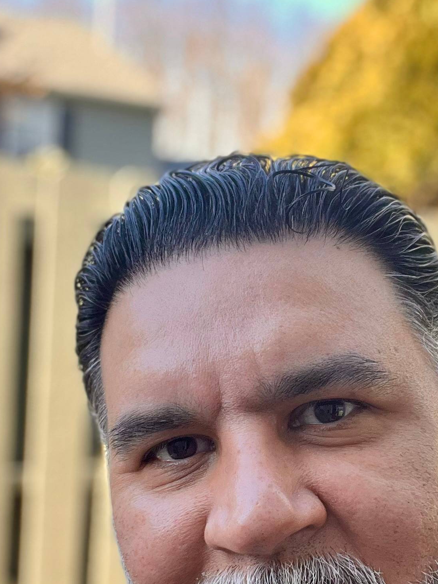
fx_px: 1063
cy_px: 406
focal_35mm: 63
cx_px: 271
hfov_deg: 23.2
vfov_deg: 30.4
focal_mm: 2.71
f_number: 2.2
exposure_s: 1/121
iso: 50
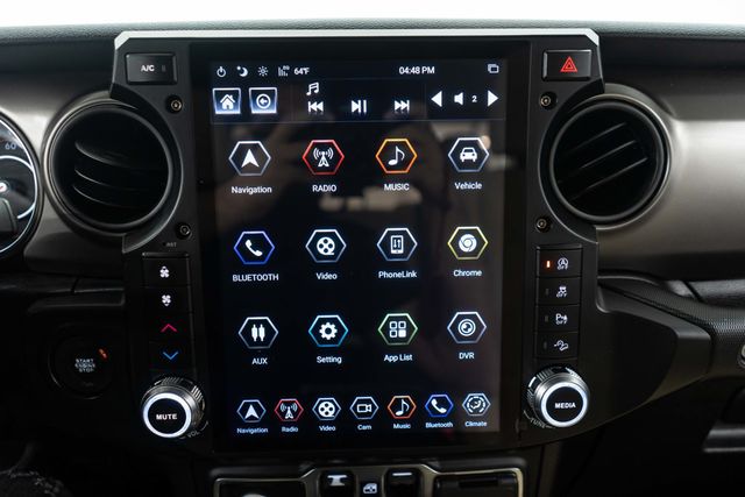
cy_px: 248
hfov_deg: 65.5
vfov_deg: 46.4
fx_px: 580
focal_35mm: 28
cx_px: 372
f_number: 3.2
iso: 1000
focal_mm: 28
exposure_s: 1/40
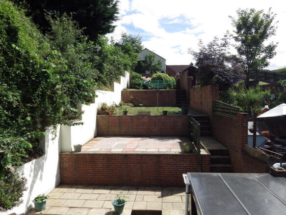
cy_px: 108
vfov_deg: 51.3
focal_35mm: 27
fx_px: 223
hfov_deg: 65.3
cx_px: 143
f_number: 3.2
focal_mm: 4.9
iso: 100
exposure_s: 1/1250
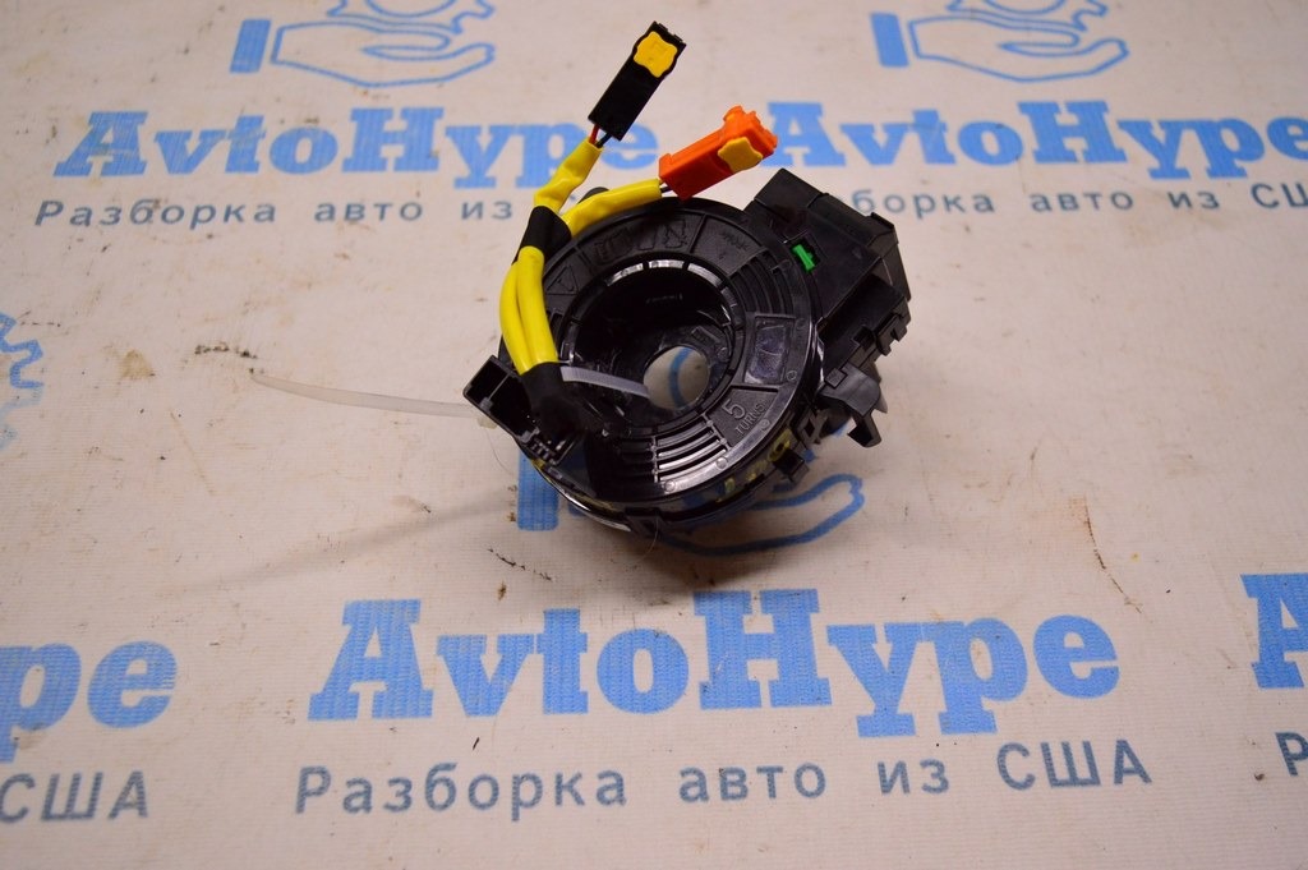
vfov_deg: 36.8
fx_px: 1307
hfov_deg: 53.2
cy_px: 435
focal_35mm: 36
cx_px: 654
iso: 1600
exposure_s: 1/400
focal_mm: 24
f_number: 4
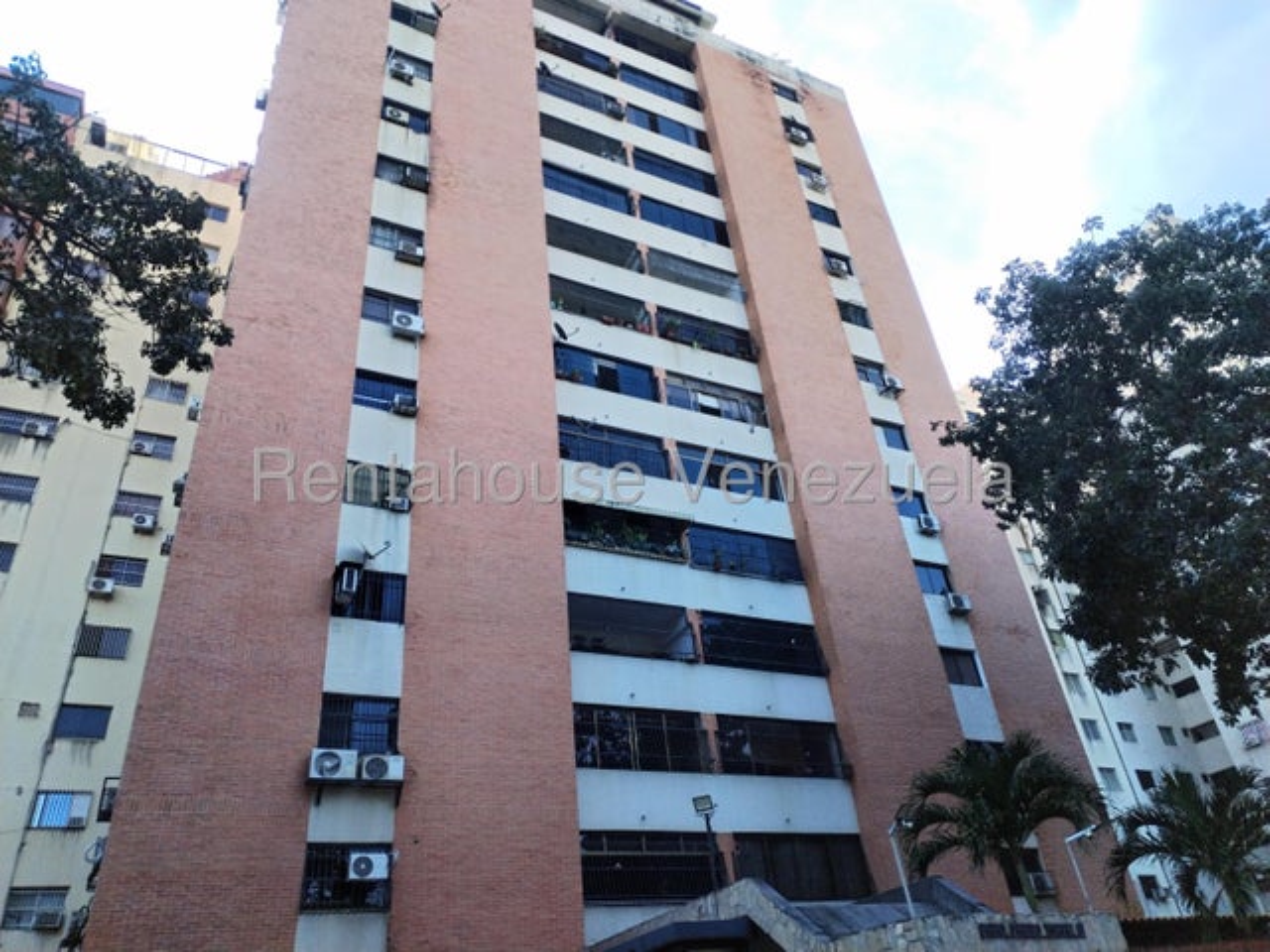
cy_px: 476
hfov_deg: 61.7
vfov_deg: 48.2
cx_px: 635
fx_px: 1064
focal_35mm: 29
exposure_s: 1/462
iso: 100
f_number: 1.8
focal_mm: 4.75
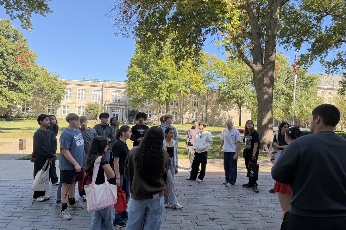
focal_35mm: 26
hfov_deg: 69.4
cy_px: 129
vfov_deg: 49.4
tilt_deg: -1.4
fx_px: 250
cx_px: 178
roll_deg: -2.8
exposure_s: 1/1060
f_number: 1.78
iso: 80
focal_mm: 6.76
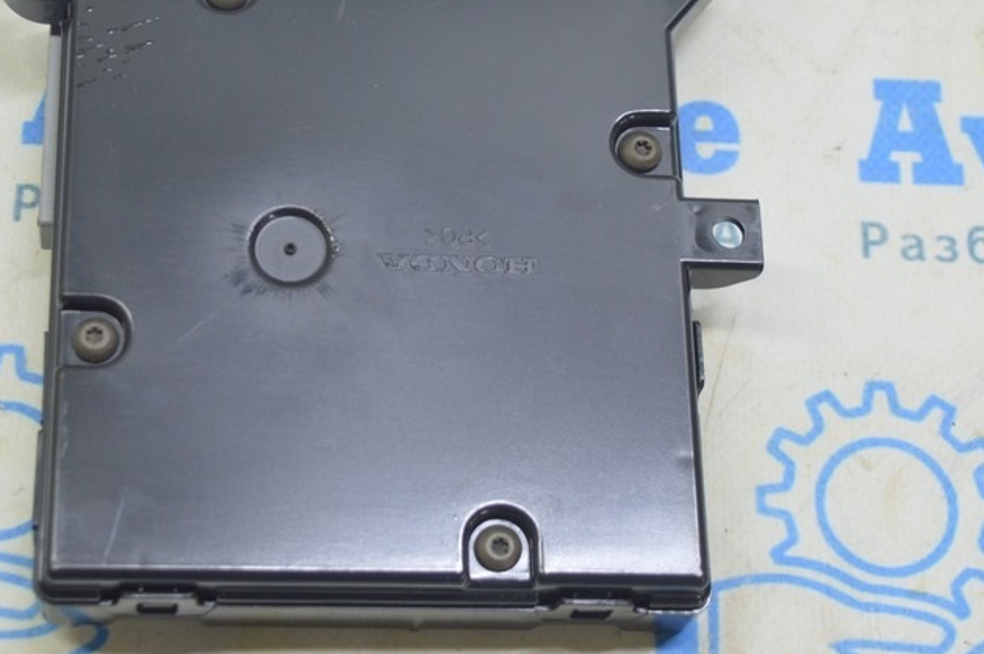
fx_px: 2266
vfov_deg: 16.4
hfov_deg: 24.4
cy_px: 207
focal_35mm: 83
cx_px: 366
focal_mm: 34
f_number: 5.6
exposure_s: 1/20
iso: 400
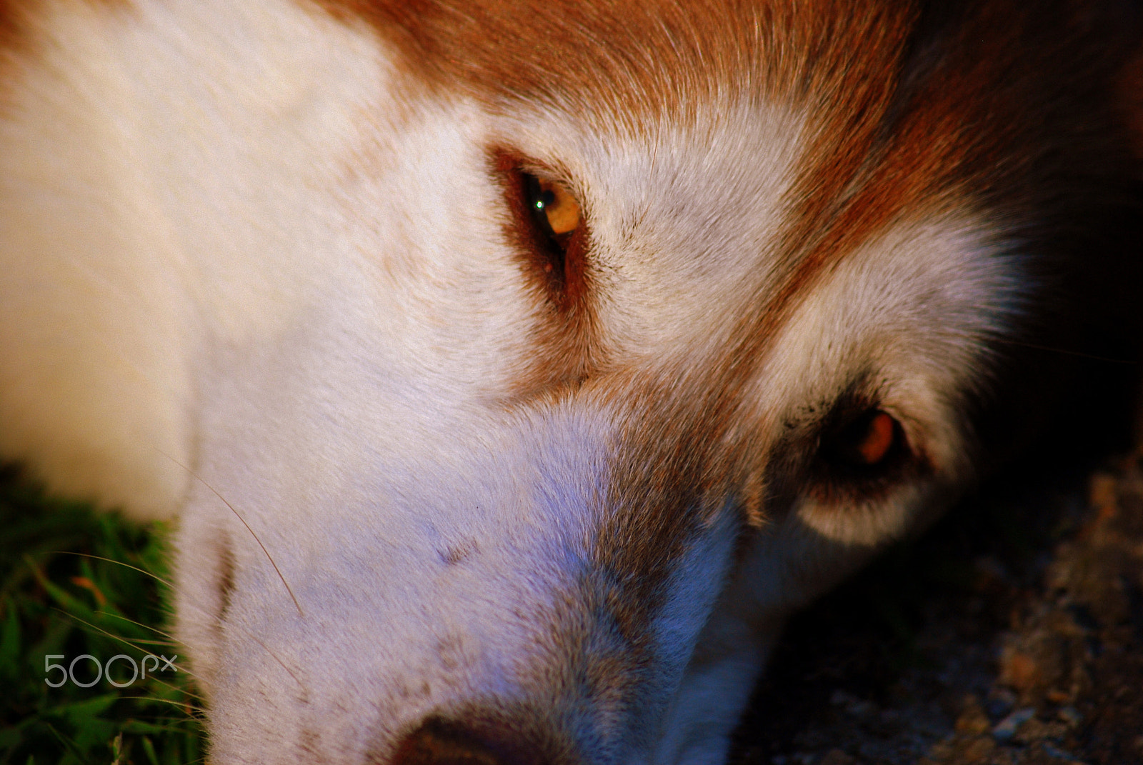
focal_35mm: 330
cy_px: 382
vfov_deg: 4.2
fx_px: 10490
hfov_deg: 6.2
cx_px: 572
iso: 320
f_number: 5.3
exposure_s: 1/500
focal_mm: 220
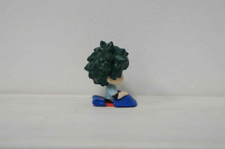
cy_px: 74
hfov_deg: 24.6
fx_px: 515
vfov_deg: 16.5
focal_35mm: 82
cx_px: 112
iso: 2000
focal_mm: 55
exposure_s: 1/100
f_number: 5.6
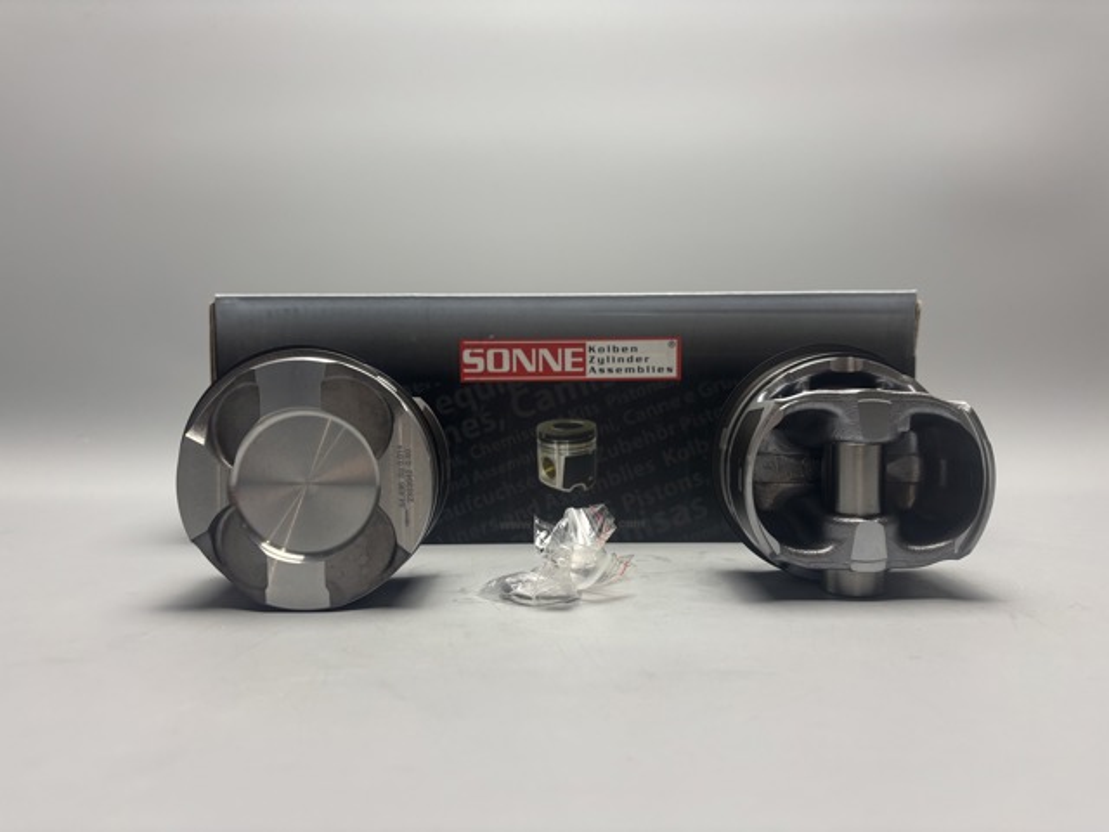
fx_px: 833
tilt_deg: -3.5
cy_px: 416
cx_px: 554
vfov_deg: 53.1
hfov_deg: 67.3
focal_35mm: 26
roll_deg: +0.0
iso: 100
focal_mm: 5.96
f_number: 1.6
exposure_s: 1/50
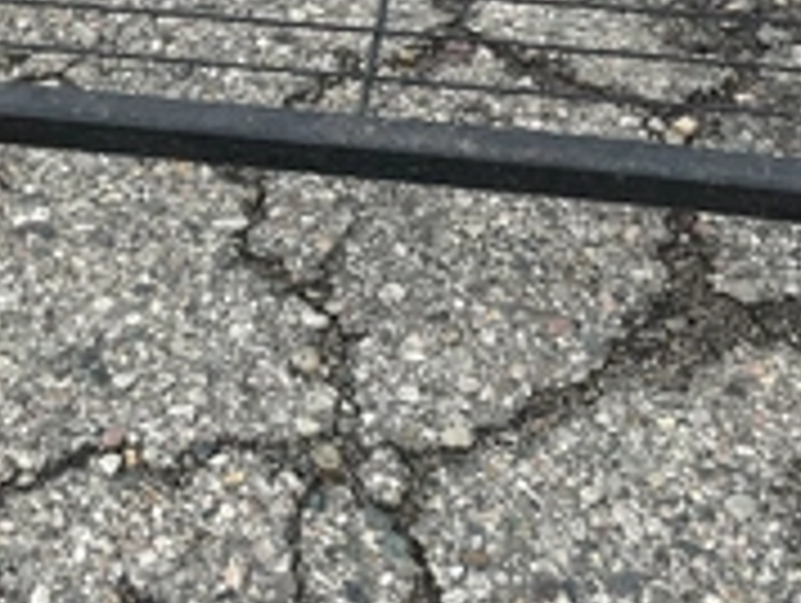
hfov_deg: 29.7
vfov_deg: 21.9
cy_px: 22
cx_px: 342
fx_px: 1506
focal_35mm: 65
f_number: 1.8
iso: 32
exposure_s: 1/122
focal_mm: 3
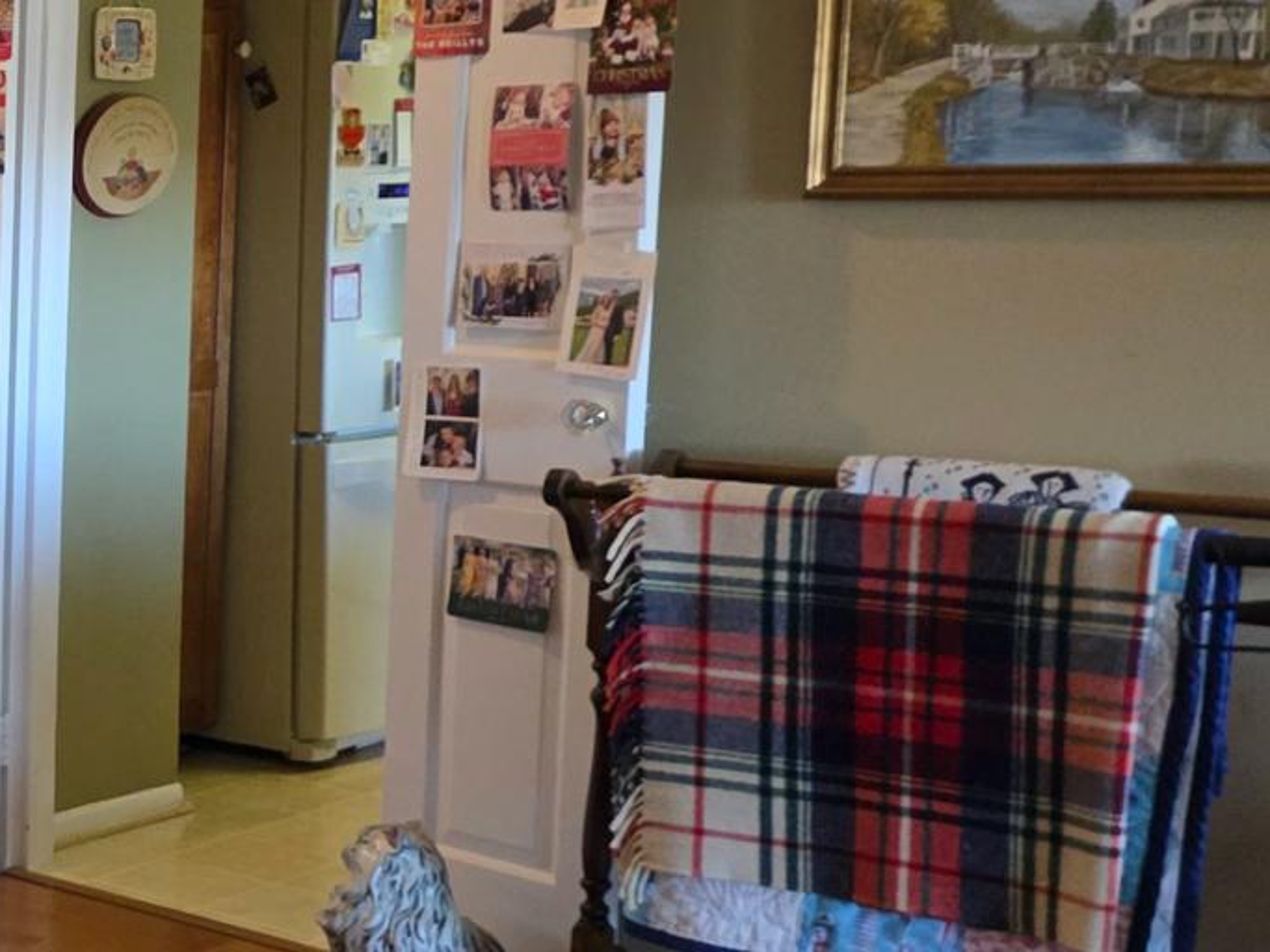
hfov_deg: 23.3
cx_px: -573
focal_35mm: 69
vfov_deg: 21.3
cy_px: 536
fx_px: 2531
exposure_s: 1/120
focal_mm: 6.3
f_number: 1.7
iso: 400
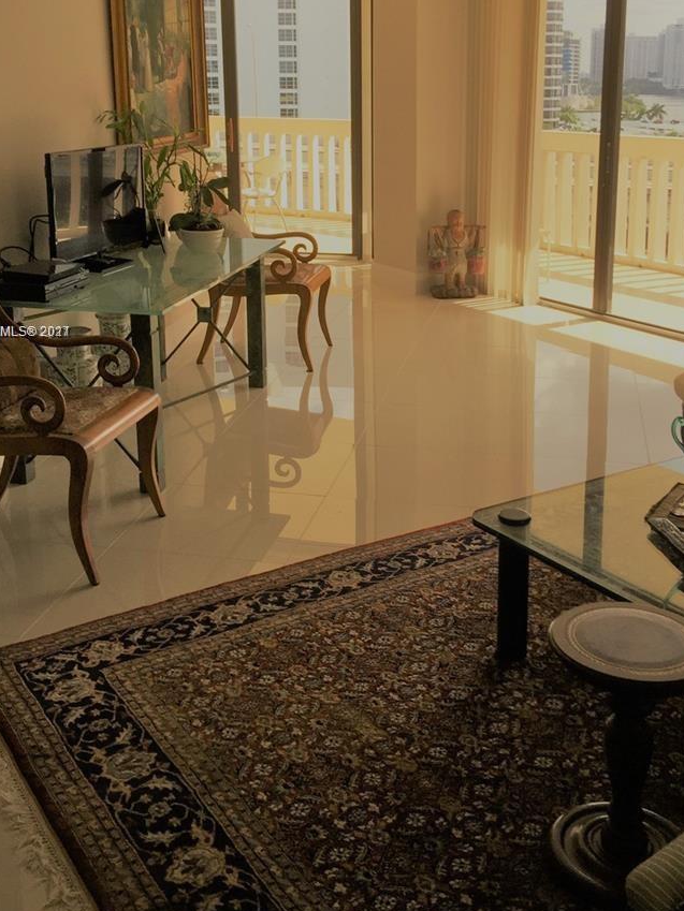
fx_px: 1080
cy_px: 333
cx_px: 356
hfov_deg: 35.1
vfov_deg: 45.3
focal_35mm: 41
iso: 32
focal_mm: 4.15
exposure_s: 1/599
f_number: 2.2
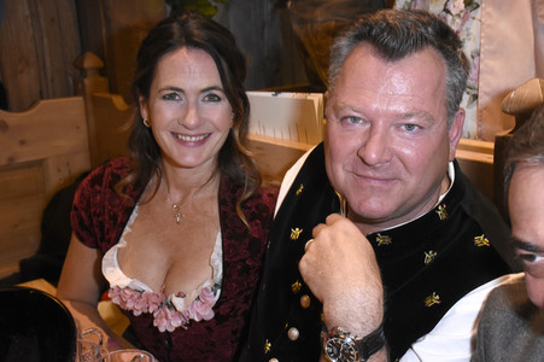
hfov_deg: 41.1
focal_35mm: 48
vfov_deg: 28.0
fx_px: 725
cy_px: 181
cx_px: 272
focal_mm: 32
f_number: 6.3
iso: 3200
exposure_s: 1/60
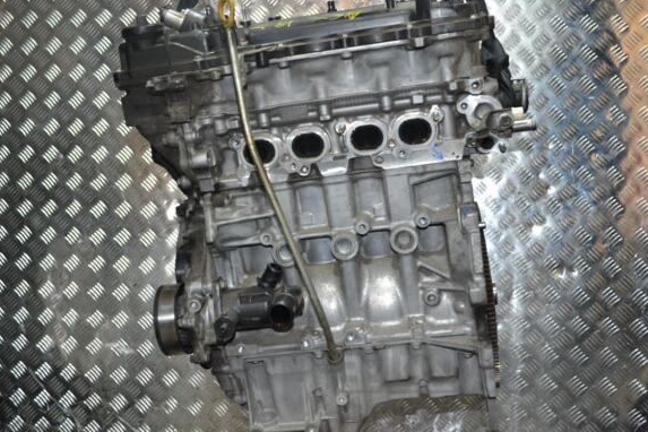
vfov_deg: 29.5
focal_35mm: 46
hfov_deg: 43.1
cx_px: 314
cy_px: 215
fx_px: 819
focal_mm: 29
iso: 1600
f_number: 4.5
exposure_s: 1/60
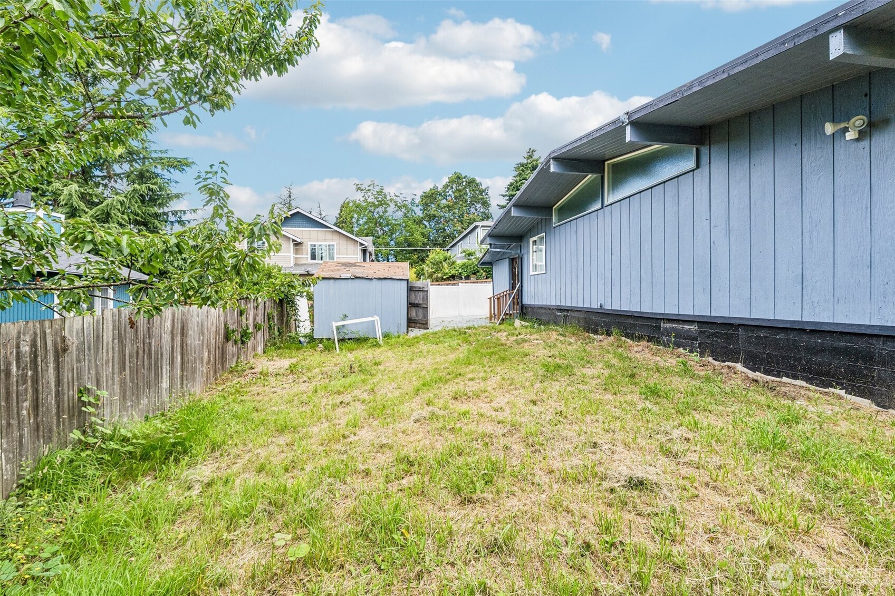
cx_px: 448
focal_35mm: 15
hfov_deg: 100.4
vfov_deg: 77.3
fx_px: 373
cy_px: 298
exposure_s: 1/125
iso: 250
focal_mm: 10
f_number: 9
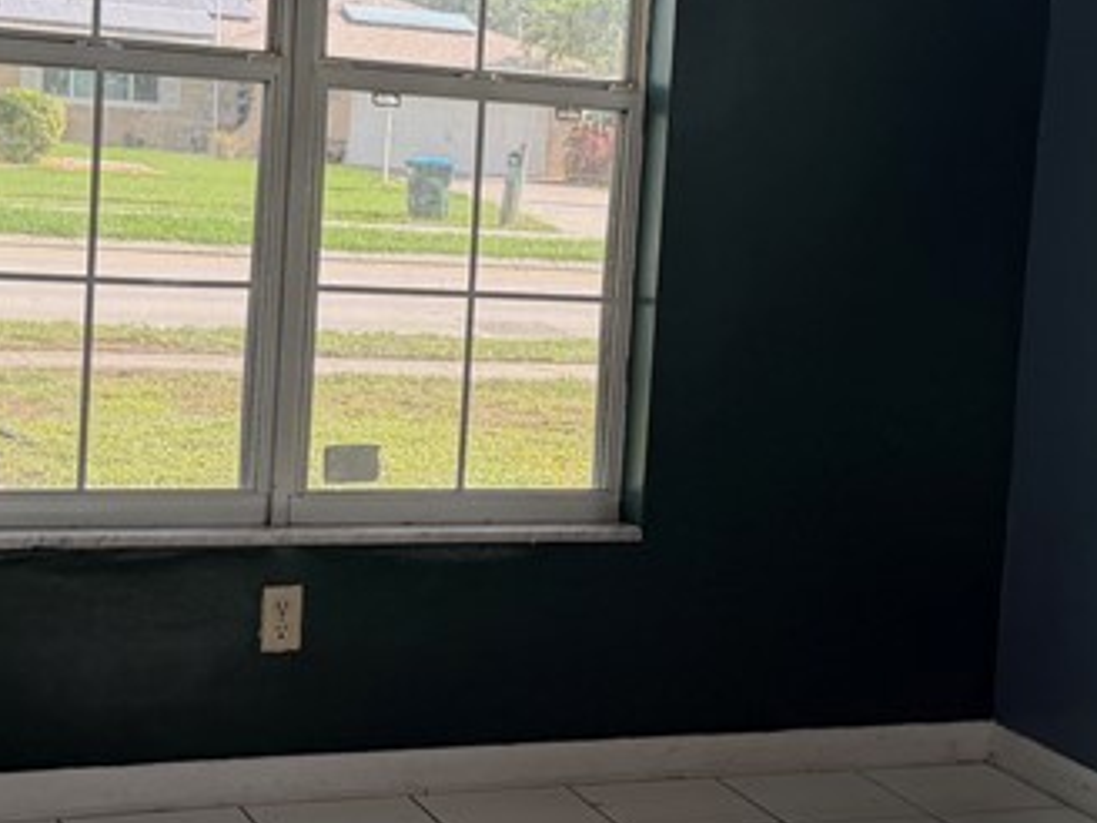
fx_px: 2377
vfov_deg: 19.6
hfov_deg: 25.9
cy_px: 351
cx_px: 716
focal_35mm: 75
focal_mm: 6.76
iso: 80
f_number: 1.78
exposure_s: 1/722
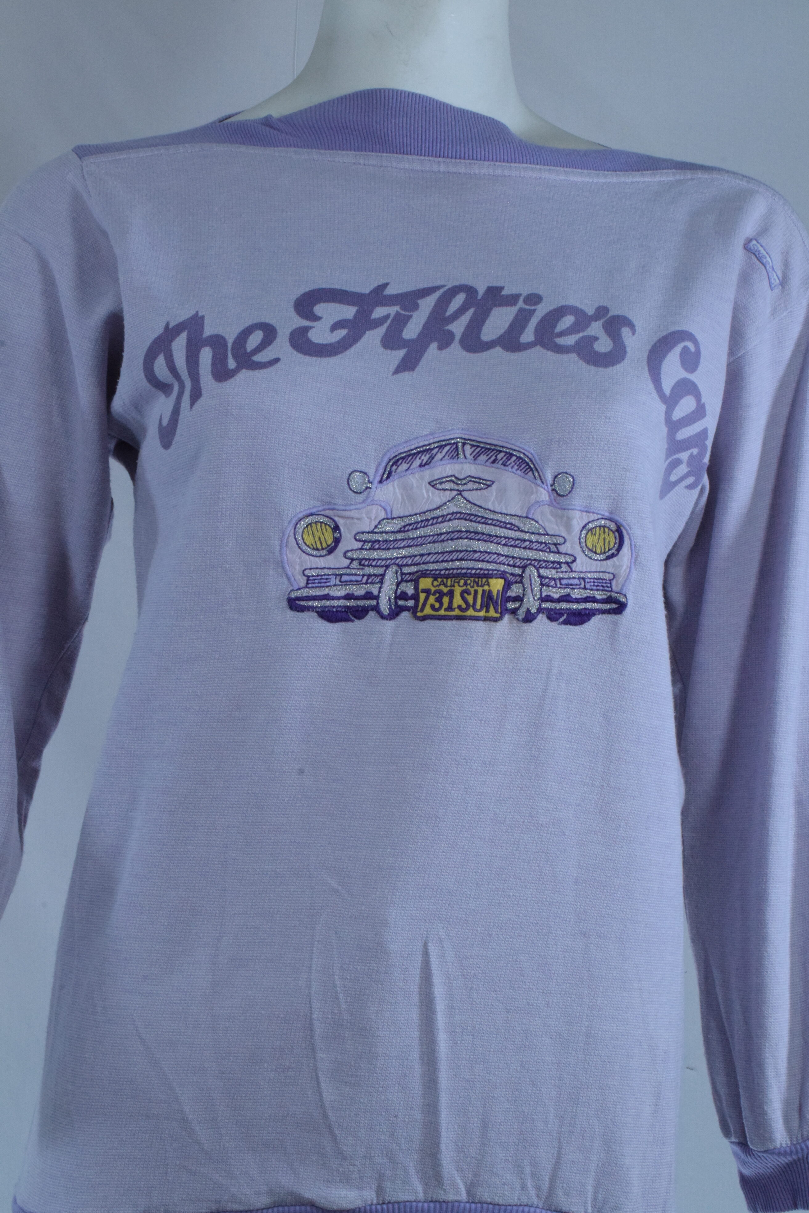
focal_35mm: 64
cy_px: 610
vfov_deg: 31.4
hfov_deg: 21.3
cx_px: 406
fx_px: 2156
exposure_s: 1/100
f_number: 29
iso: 3200
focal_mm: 42
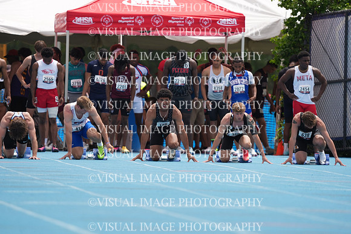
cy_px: 117
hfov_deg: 3.4
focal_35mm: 600
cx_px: 176
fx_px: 5851
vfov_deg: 2.3
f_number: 6.3
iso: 500
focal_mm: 600
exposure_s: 1/1600
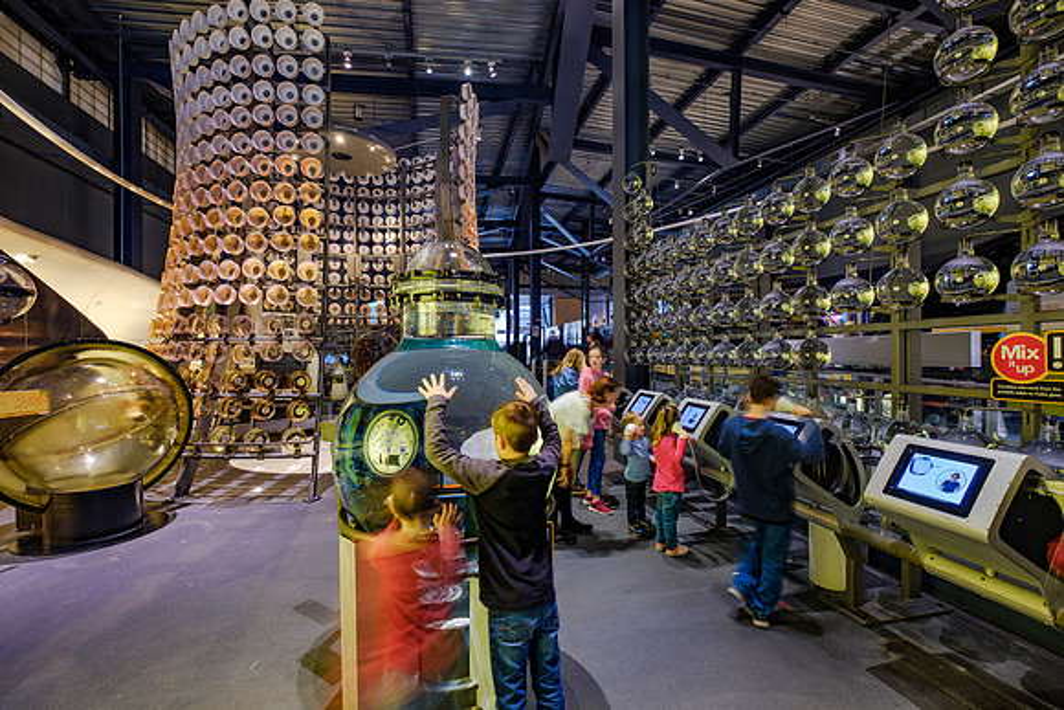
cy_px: 355
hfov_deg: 100.4
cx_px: 532
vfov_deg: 77.4
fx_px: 443
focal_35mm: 15
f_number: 5.6
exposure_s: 1
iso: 250
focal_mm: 10
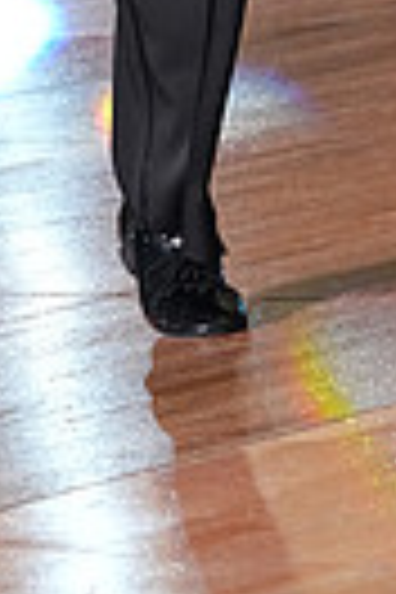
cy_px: -598
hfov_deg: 3.5
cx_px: 776
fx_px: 6401
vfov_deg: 5.2
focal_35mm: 388
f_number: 5
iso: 6400
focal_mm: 88
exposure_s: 1/400
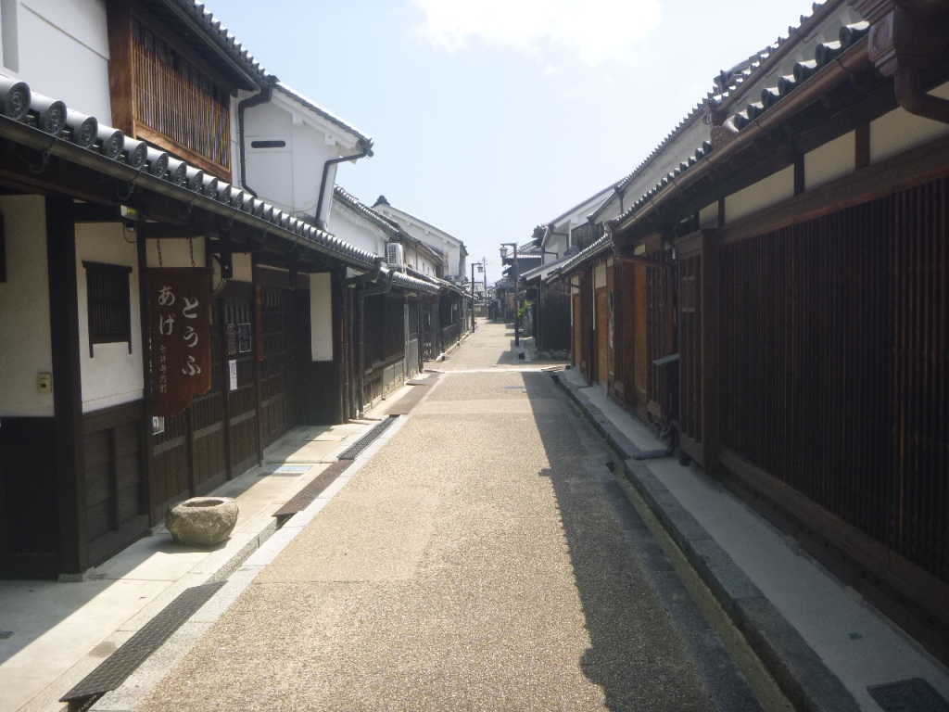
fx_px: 850
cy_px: 356
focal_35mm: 31
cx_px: 474
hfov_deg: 58.4
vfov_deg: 45.4
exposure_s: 1/320
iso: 100
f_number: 4.2
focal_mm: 5.5
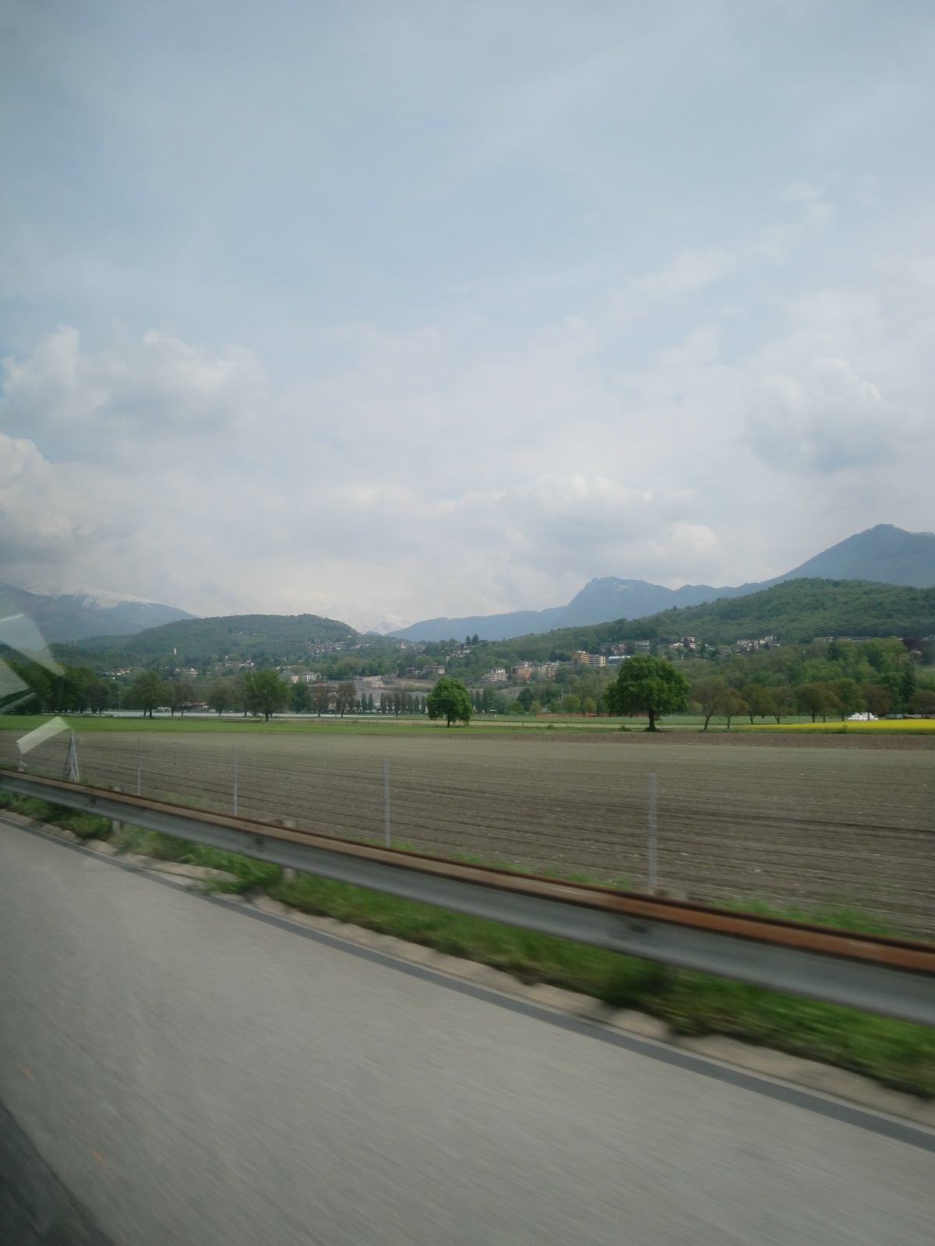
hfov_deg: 49.7
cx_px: 468
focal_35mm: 28
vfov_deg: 63.4
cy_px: 623
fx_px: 1008
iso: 64
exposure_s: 1/250
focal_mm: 4.65
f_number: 7.8
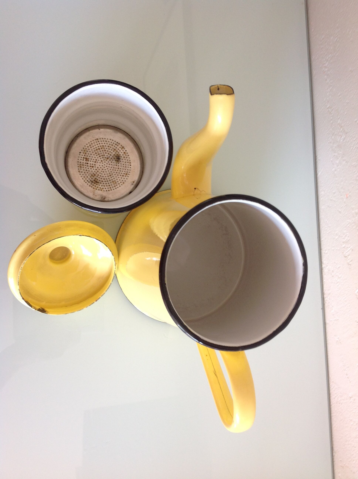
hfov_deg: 40.6
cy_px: 240
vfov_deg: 52.7
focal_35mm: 35
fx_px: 484
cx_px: 179
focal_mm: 4.28
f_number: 2.4
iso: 64
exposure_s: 1/30
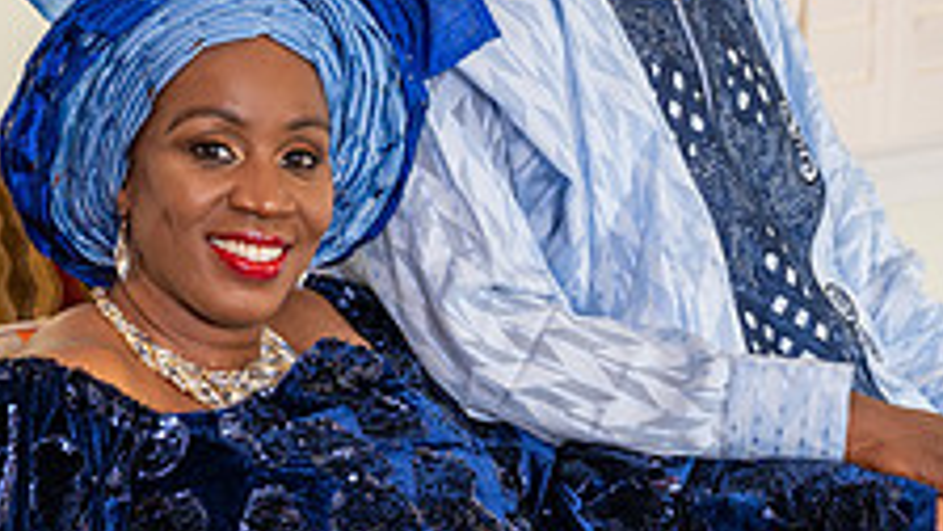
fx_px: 3876
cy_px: 240
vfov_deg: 7.8
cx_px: 372
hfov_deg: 13.9
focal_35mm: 155
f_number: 4
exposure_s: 1/20
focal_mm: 49
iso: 800
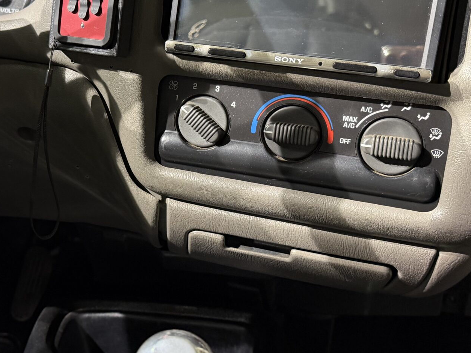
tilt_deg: -12.7
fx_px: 667
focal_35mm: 49
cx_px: 110
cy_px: 138
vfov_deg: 29.6
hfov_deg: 37.8
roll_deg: -1.9
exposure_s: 1/60
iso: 250
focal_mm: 6.76
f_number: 1.78
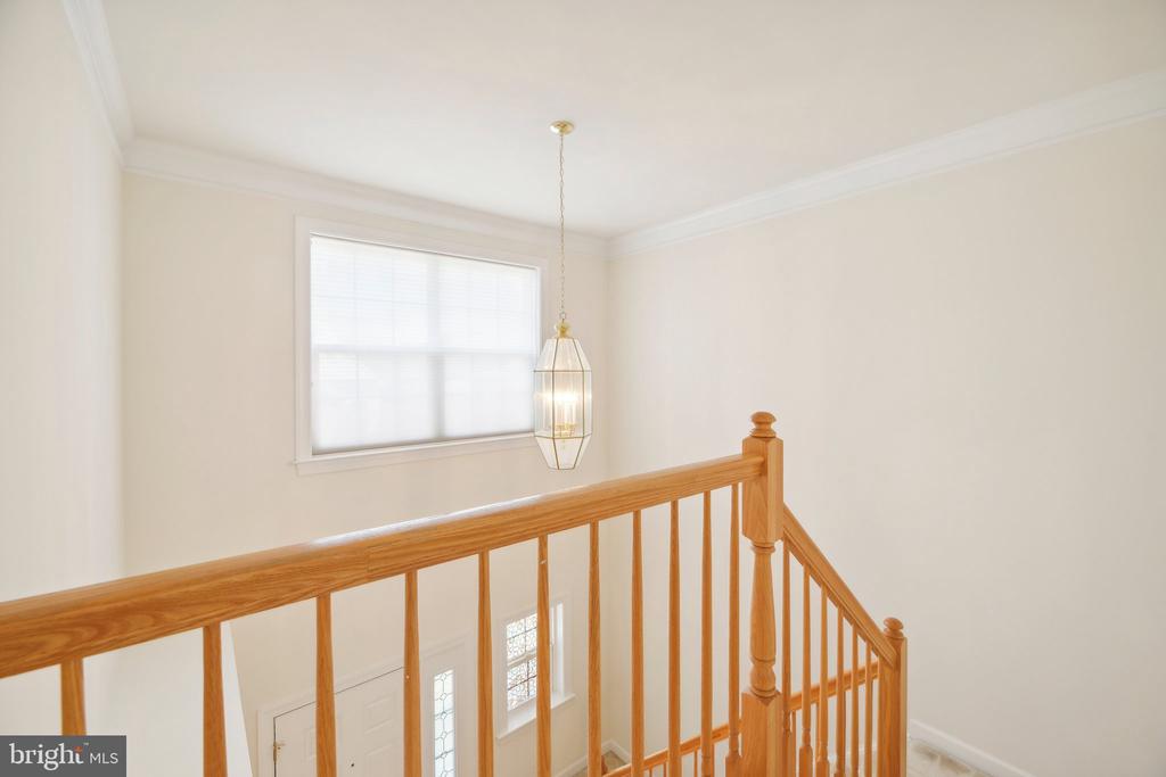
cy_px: 388
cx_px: 583
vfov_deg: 81.2
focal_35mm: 14
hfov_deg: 104.2
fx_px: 453
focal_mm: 14
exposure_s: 1/30
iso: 400
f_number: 9
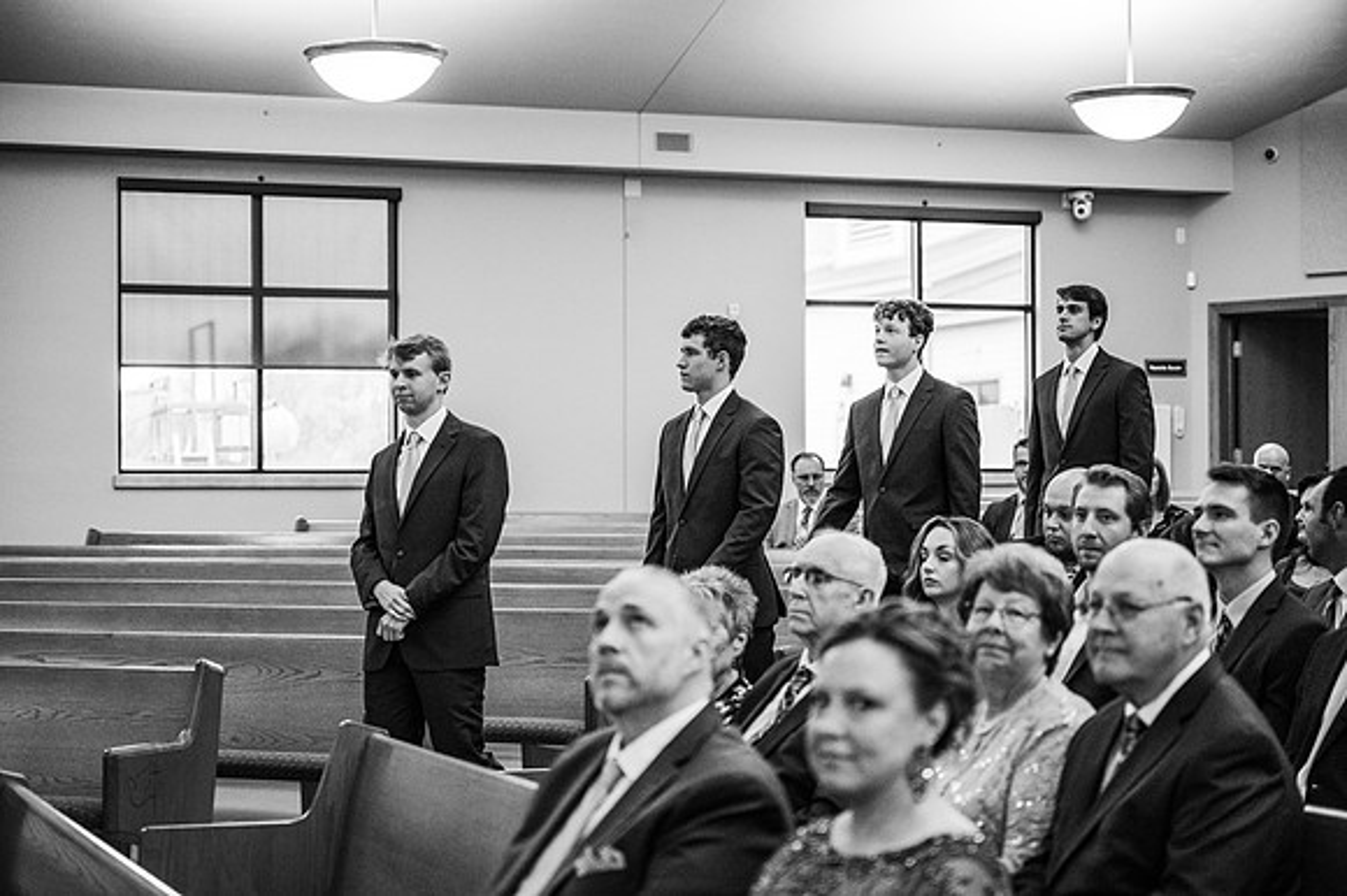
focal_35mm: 70
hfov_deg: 28.9
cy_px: 448
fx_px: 2618
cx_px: 674
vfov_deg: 19.4
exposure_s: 1/250
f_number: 2.8
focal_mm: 70
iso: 2000
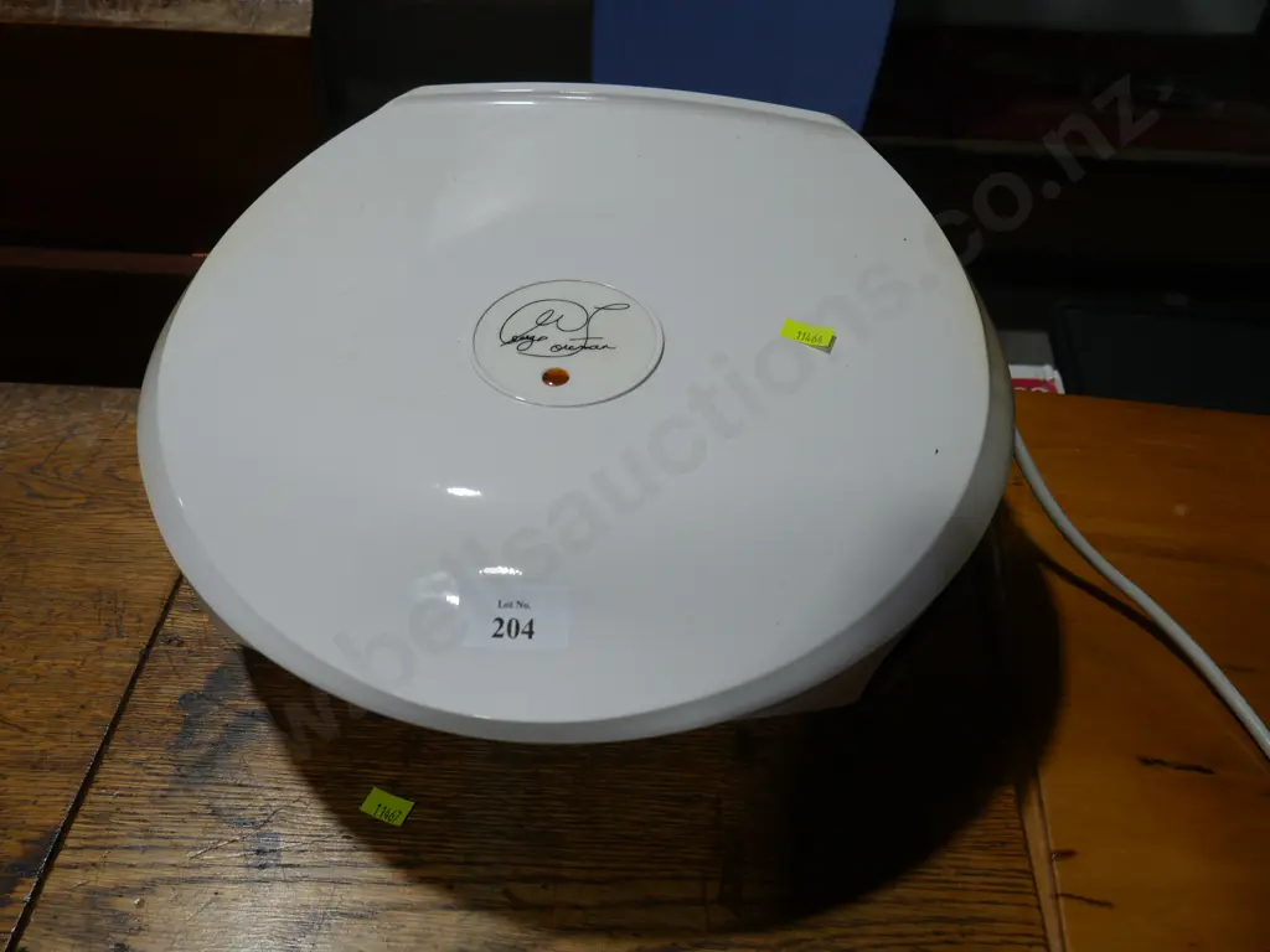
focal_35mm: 30
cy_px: 476
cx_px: 635
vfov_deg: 46.8
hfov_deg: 60.0
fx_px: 1101
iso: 200
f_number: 5
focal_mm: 15
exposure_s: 1/160
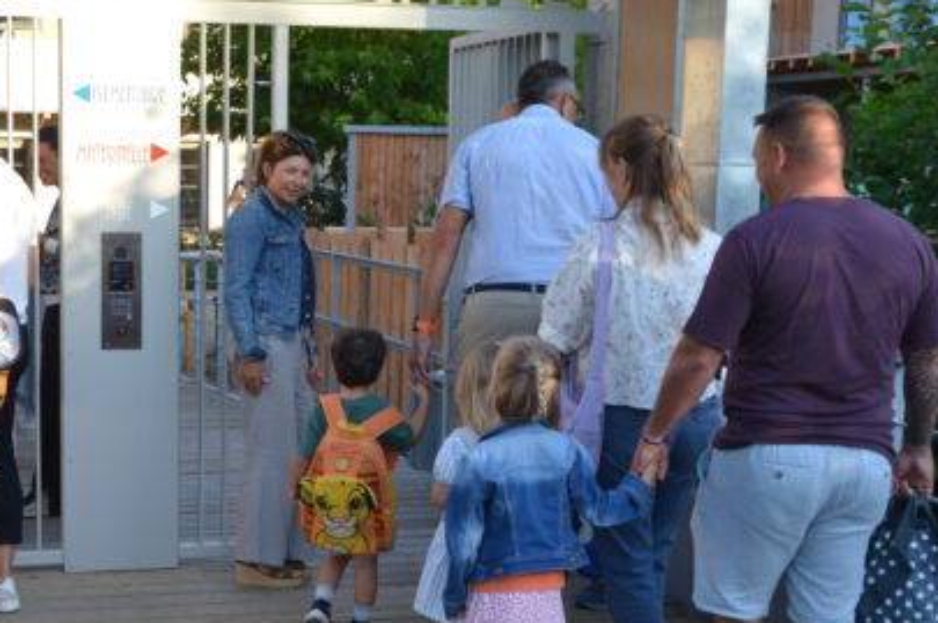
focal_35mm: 65
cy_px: 391
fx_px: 1688
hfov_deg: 30.7
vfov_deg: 20.9
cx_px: 276
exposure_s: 1/125
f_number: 5.6
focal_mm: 25
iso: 220
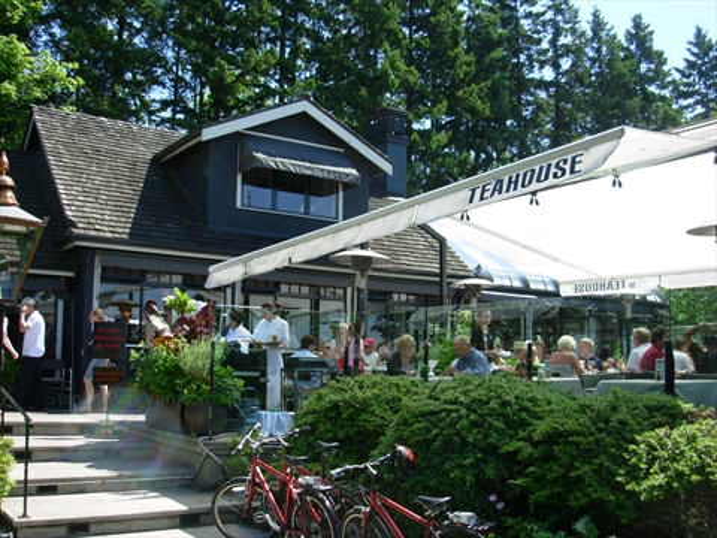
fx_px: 787
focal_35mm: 38
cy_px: 269
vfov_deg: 37.7
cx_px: 358
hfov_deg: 49.0
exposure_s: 1/443
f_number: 2.9
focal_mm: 6.3
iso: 50
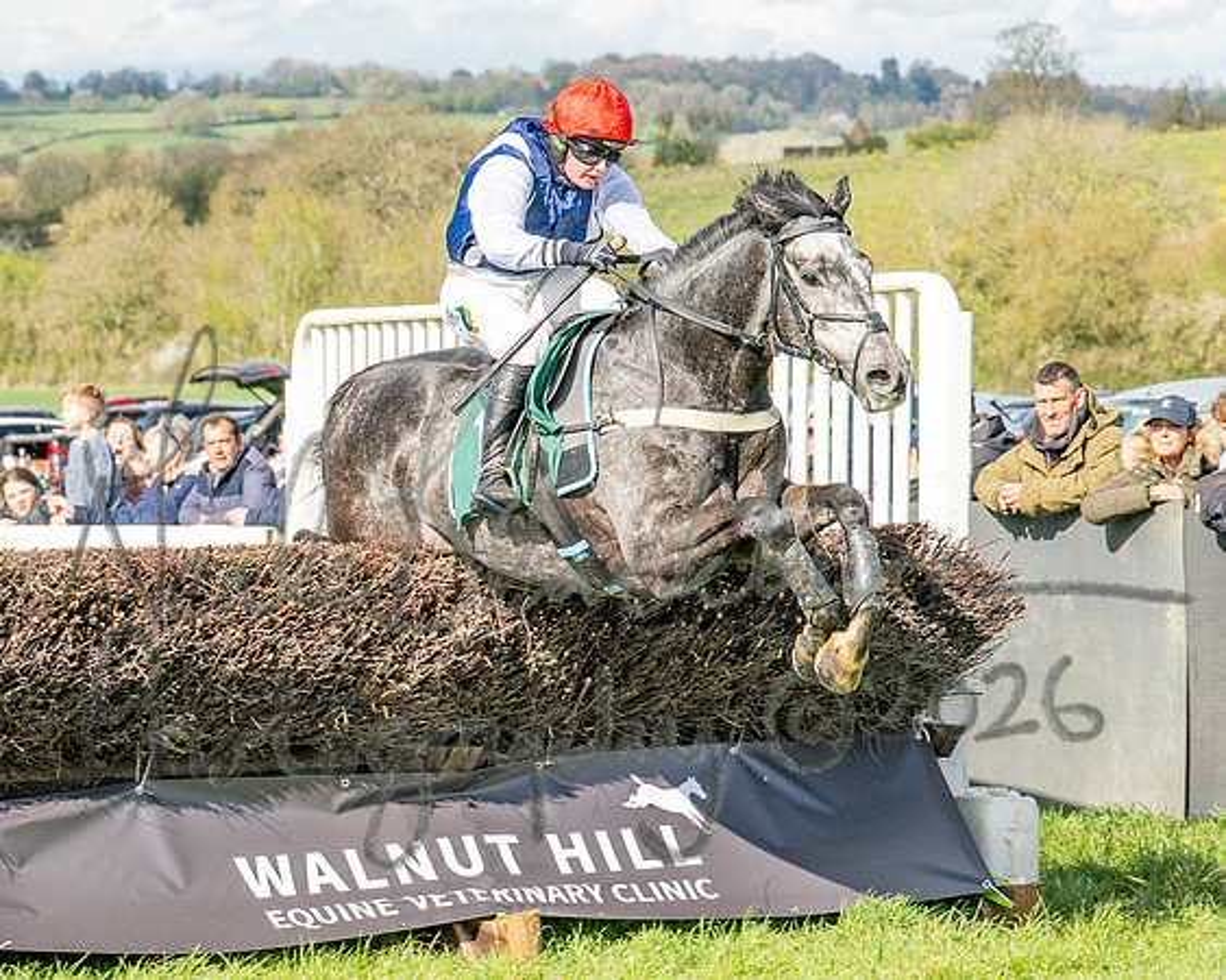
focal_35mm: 190
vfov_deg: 8.1
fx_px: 6904
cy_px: 519
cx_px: 690
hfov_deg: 10.1
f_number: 4.5
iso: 250
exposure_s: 1/1600
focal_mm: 70
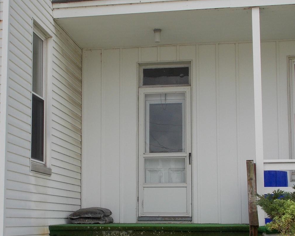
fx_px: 524
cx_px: 130
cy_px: 157
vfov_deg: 25.3
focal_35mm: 60
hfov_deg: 31.4
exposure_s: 1/640
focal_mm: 5.3
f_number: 3.3
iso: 80
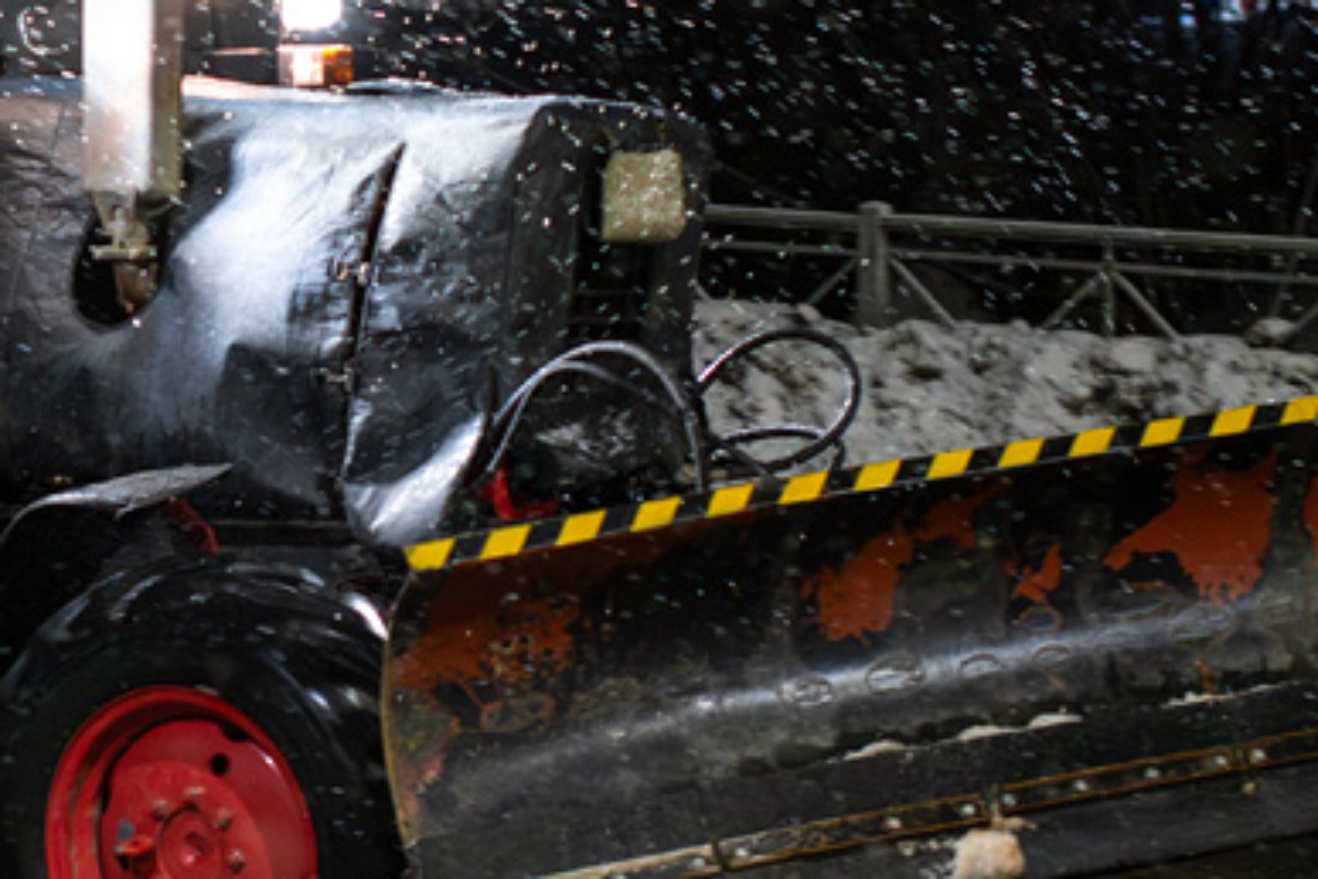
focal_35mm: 155
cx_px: 82
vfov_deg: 8.8
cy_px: 55
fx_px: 5674
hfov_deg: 13.1
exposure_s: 1/320
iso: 3200
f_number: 2.8
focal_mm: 50
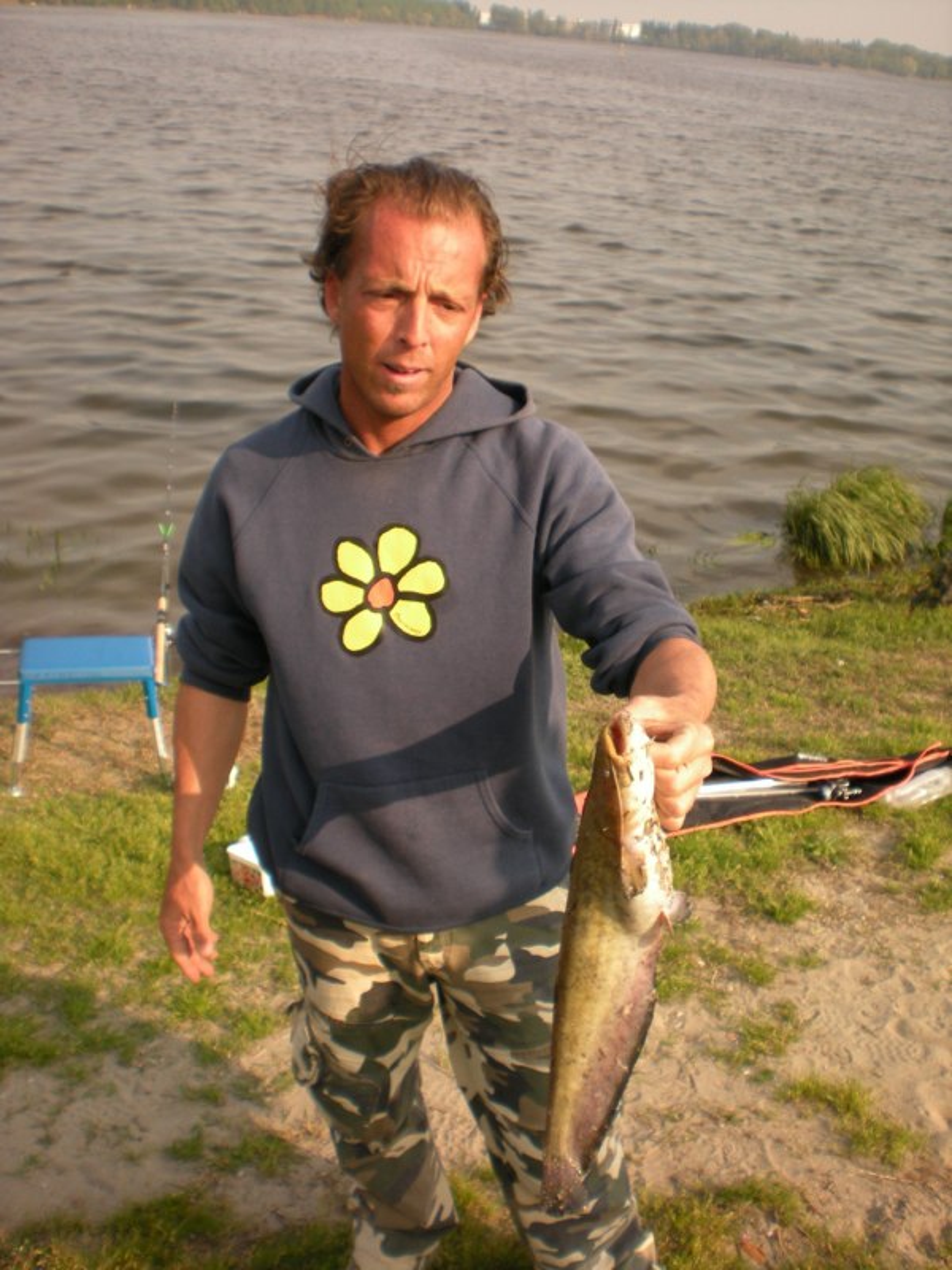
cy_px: 635
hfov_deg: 37.7
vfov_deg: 49.0
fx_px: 1393
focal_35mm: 38
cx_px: 476
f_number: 4.6
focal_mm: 6.3
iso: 64
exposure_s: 1/255
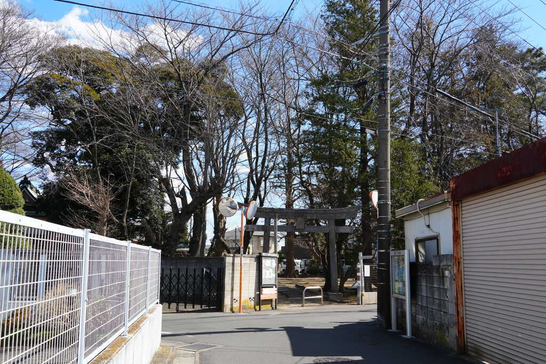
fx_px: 523
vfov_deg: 38.3
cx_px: 273
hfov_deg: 55.1
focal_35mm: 34
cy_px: 182
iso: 100
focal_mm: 23
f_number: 9
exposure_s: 1/125
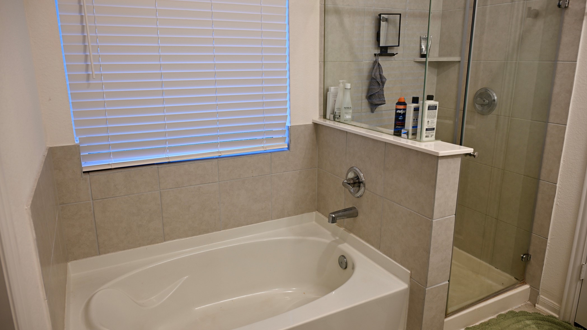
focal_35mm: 26
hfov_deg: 71.9
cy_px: 156
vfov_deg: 44.4
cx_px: 286
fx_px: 405
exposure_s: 1/25
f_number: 4
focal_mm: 24
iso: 125
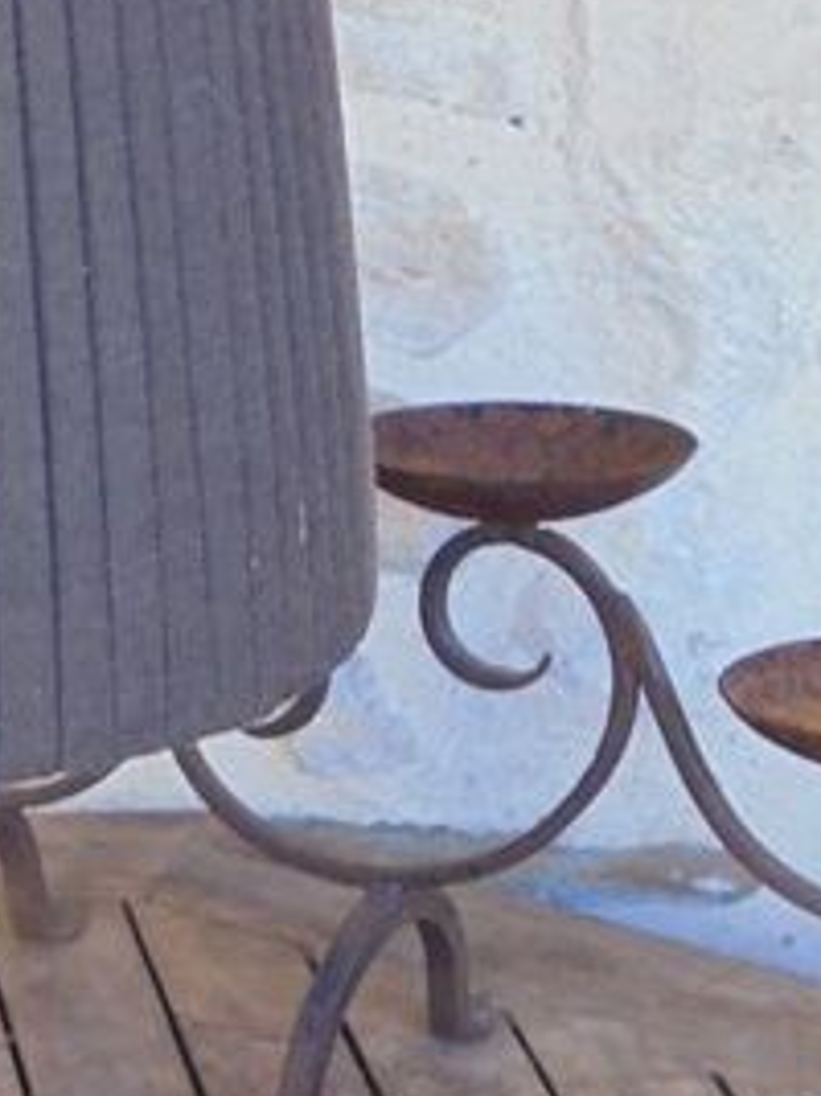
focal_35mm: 128
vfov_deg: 15.2
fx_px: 4051
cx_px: -445
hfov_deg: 11.1
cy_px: 997
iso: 100
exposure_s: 1/30
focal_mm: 6.9
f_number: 4.2
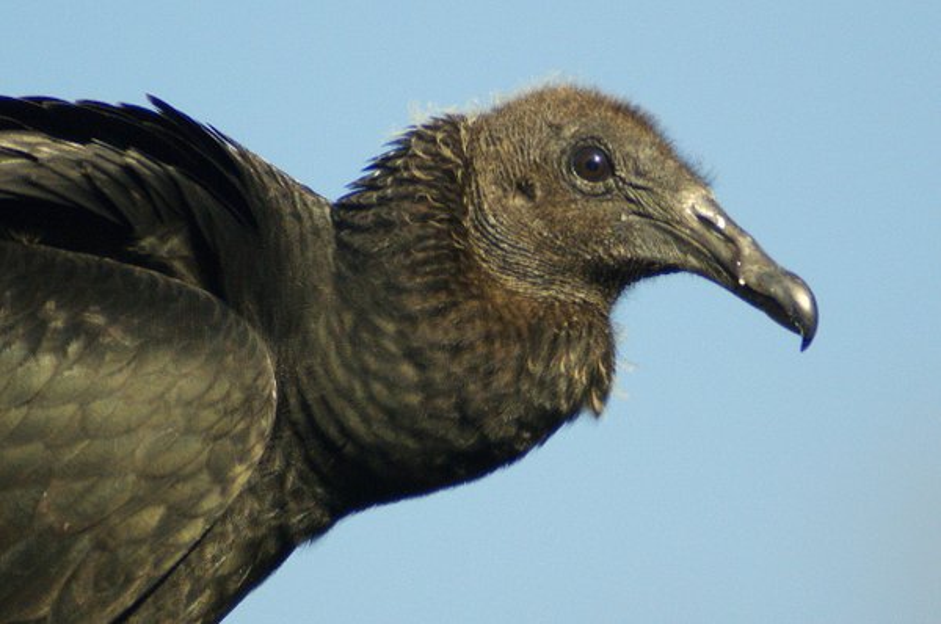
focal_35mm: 1200
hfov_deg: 1.7
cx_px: 470
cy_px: 312
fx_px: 31316
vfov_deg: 1.1
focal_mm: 400
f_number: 5.6
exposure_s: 1/1600
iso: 400
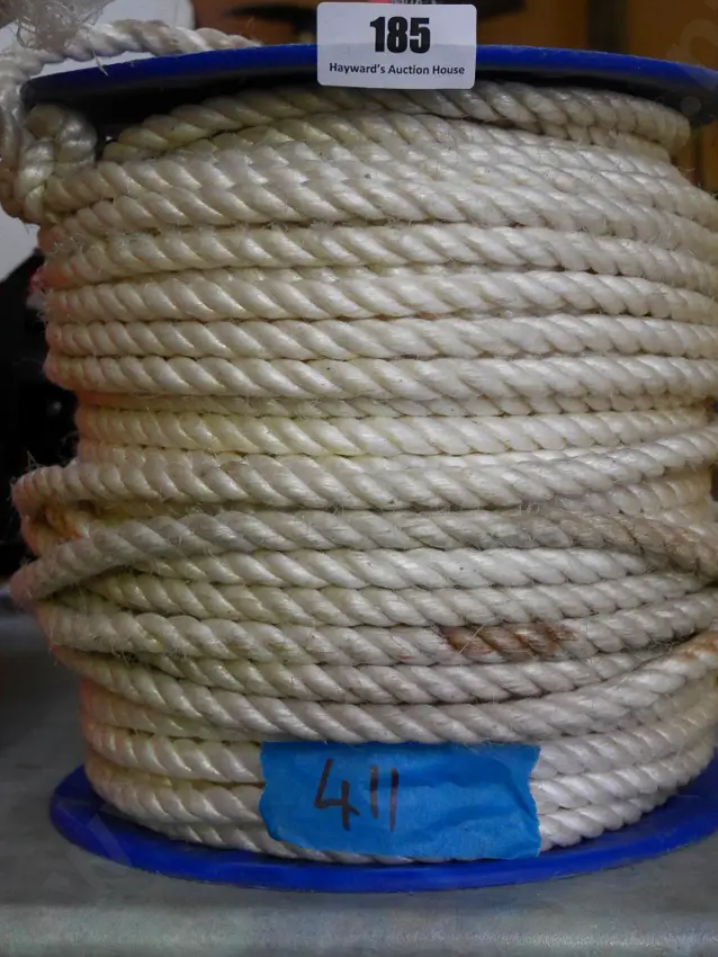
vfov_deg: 36.1
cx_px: 410
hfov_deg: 27.5
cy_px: 442
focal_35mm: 53
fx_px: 1465
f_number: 4.8
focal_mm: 22
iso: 3200
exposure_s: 1/30
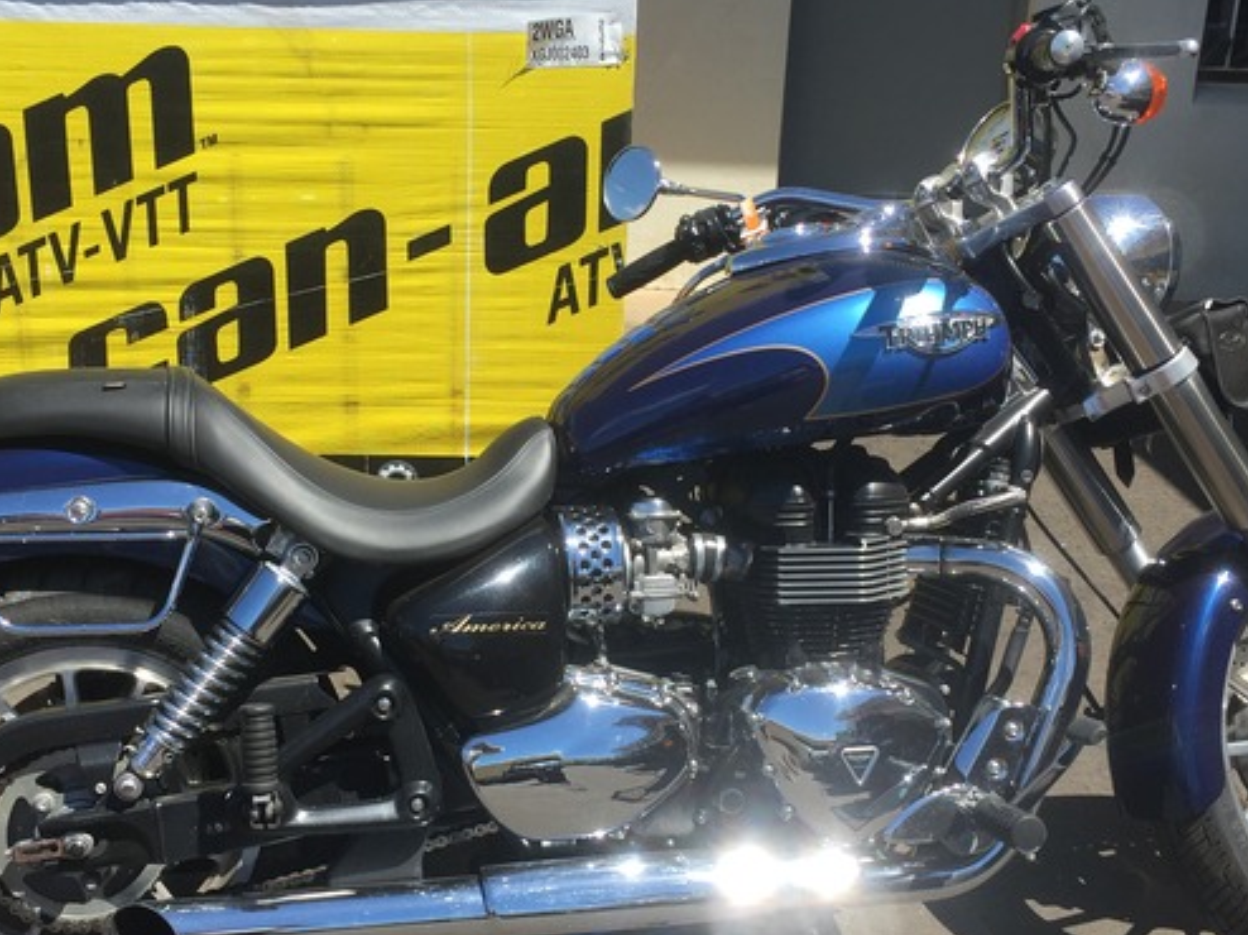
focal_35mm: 47
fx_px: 1694
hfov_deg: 40.4
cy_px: 574
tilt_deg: -18.2
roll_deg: -2.2
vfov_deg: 30.7
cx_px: 551
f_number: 2.2
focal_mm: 4.15
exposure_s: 1/1236
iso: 32
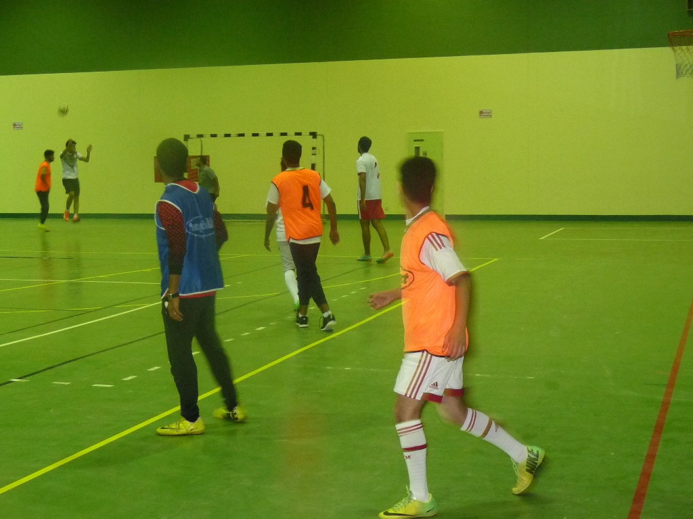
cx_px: 346
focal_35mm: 58
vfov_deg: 25.2
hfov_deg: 33.2
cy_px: 260
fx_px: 1161
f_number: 3
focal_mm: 7.3
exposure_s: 1/30
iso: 320
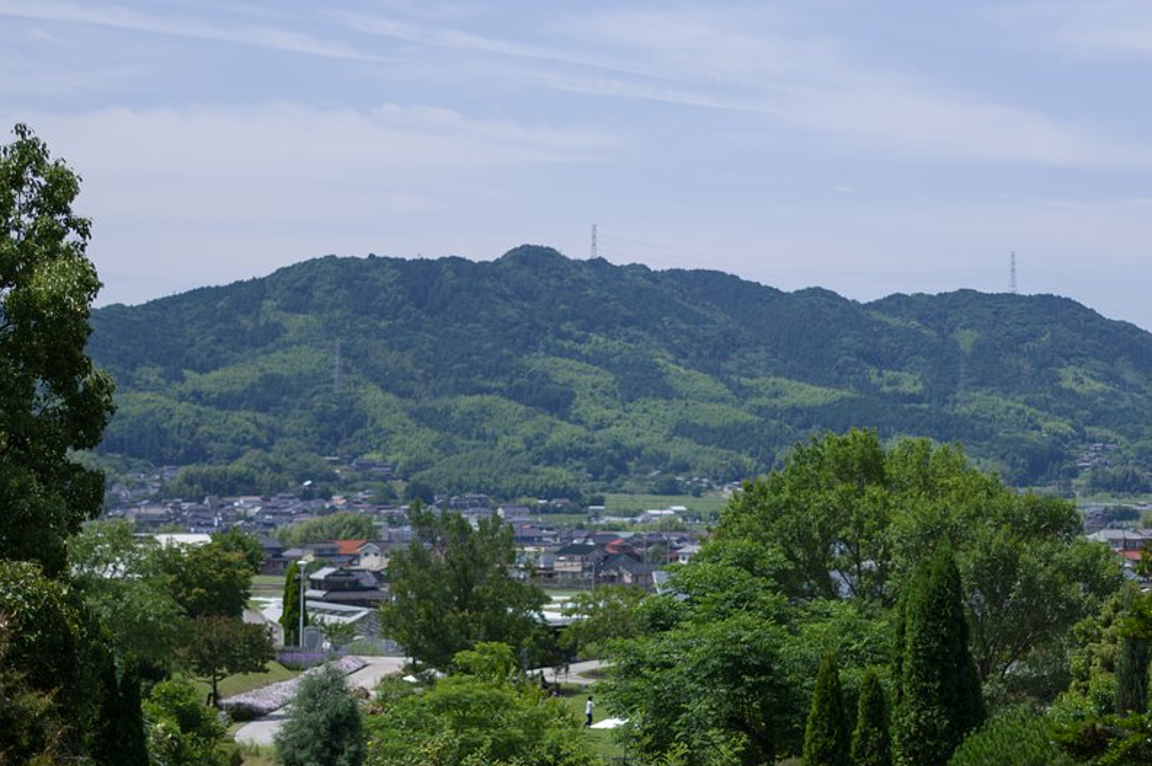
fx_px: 3102
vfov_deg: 14.1
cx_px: 647
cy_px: 432
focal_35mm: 97
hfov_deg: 21.0
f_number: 1.8
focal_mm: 50
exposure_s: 1/5000
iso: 100
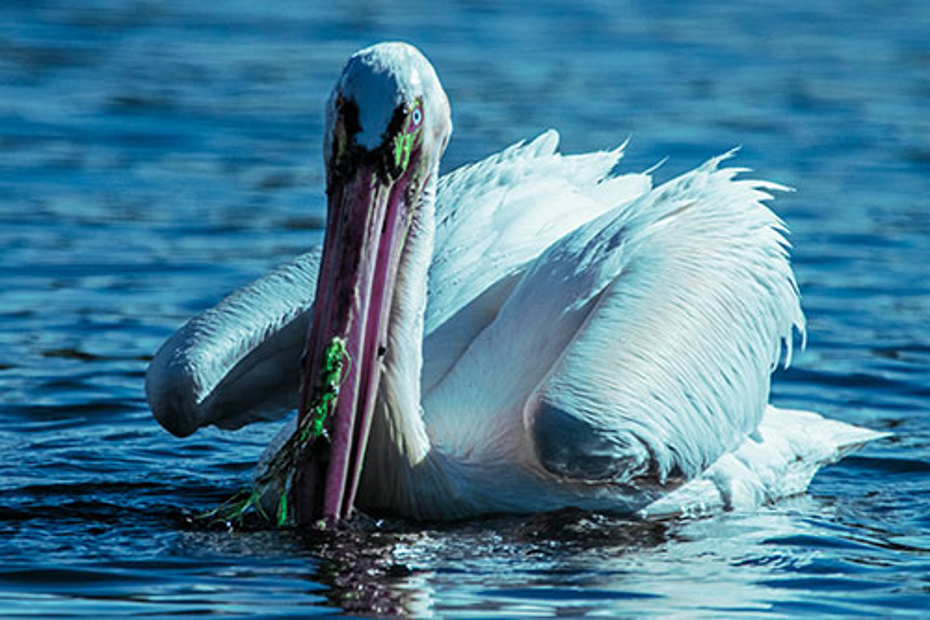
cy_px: 310
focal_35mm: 1200
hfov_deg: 1.7
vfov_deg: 1.1
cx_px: 465
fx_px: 30988
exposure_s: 1/4000
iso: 2000
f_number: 13
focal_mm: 1200
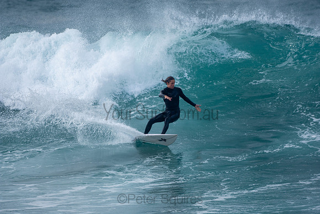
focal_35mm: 720
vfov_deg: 1.9
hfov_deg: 2.9
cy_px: 107
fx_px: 6401
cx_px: 160
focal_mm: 480
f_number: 5.6
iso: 140
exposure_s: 1/800
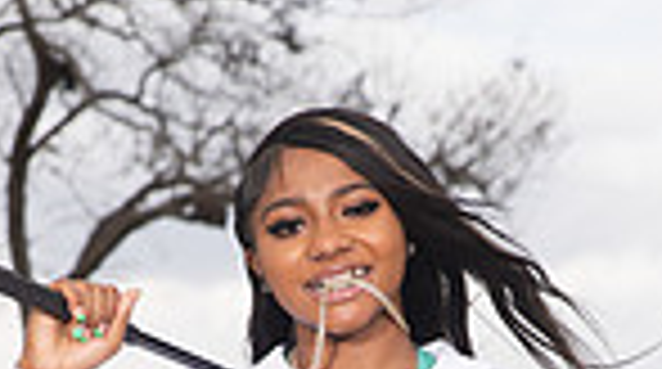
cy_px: 922
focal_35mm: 193
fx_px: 3381
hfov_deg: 11.2
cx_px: 396
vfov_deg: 6.0
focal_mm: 60
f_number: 6.3
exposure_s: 1/320
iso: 100
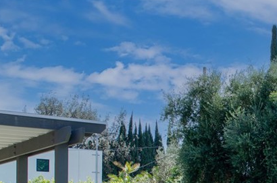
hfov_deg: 25.0
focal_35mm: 75
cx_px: 309
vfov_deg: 17.3
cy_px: 215
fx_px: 576
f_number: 7.1
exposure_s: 1/320
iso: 250
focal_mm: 20
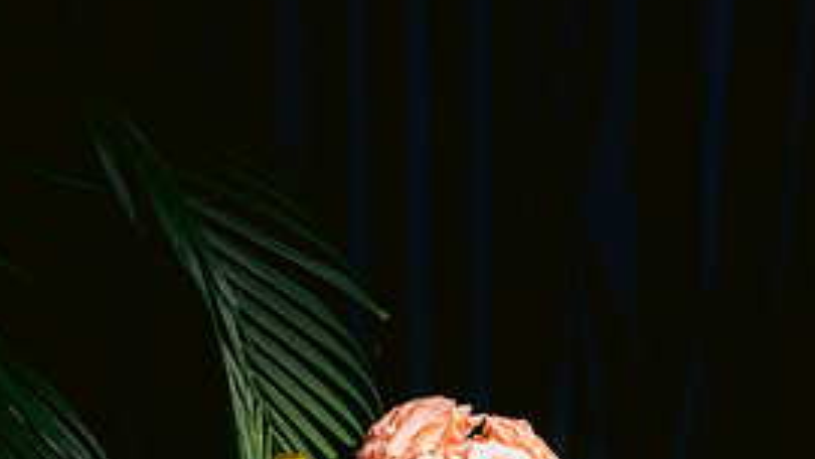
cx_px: 414
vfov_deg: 18.5
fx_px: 1319
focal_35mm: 61
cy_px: 583
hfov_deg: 34.3
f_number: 5
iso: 1600
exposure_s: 1/30
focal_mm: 35
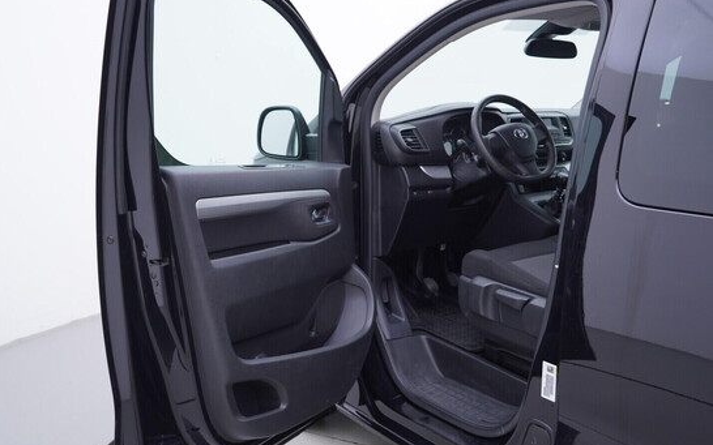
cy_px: 213
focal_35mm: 37
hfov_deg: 52.8
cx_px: 355
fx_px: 719
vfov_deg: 34.4
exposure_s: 1/50
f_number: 3.2
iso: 125
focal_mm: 24
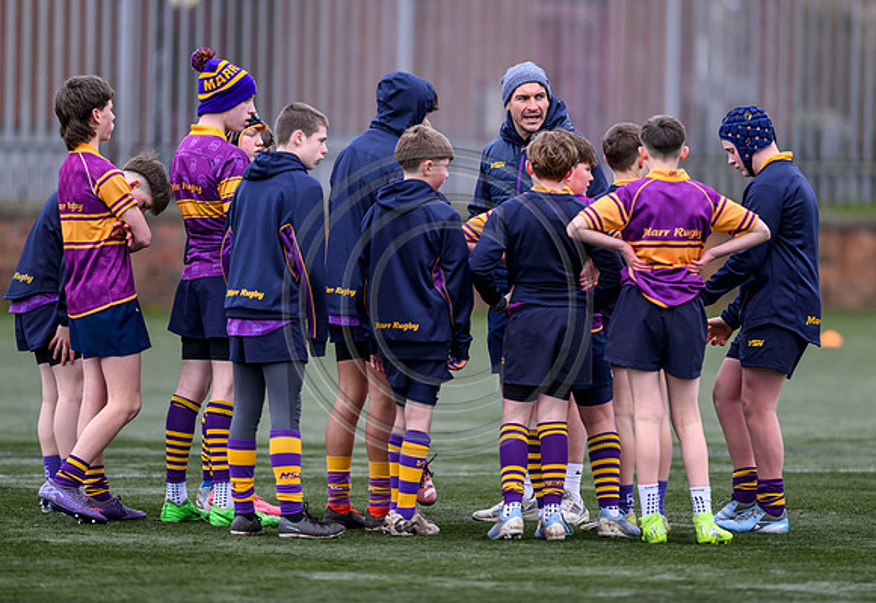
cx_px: 492
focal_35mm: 445
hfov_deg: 4.6
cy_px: 275
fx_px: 10933
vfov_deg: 3.2
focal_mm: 400
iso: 500
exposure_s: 1/1600
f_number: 3.2
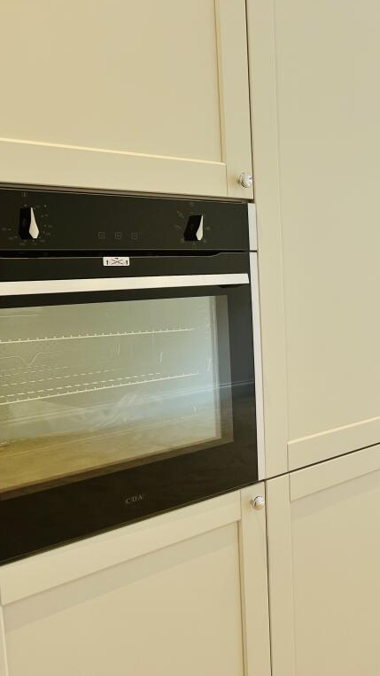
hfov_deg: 29.0
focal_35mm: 38
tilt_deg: -6.3
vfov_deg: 52.8
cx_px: 390
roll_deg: +0.1
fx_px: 681
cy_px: 338
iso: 64
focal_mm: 5.7
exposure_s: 1/100
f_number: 1.5
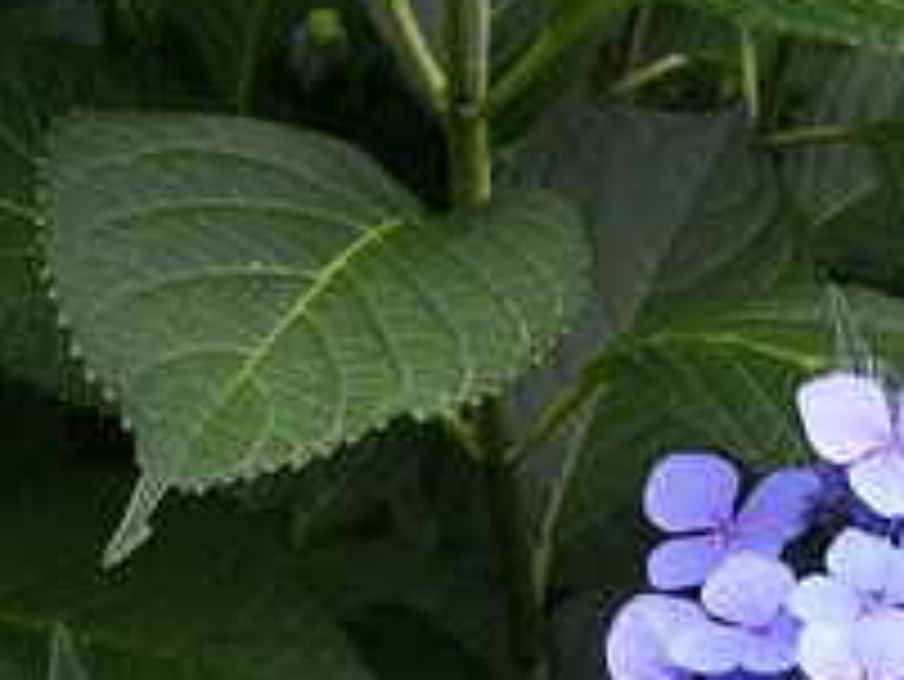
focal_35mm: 89
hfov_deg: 20.6
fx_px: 2326
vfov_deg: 16.2
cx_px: 1066
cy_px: 730
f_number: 2.6
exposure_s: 1/40
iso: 100
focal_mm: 5.8
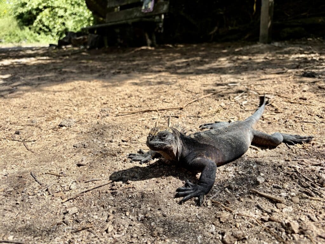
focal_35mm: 26
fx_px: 244
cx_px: 162
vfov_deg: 53.1
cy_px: 122
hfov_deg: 67.3
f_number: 1.6
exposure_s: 1/2075
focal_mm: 5.96
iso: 50
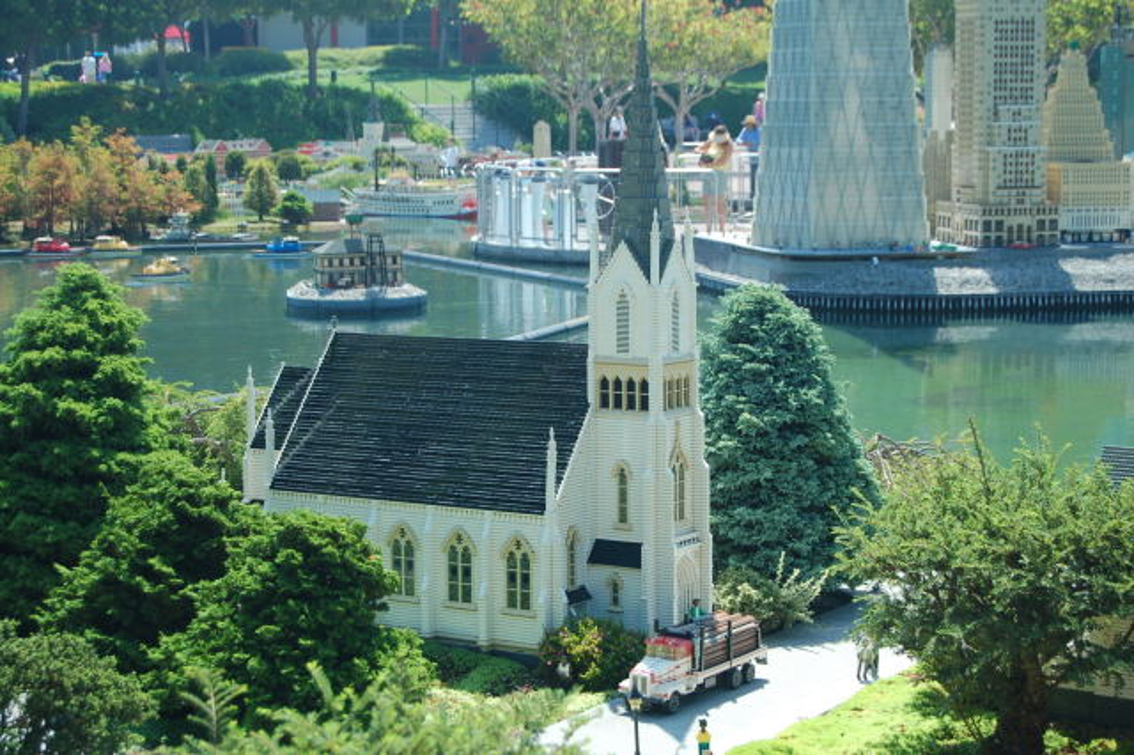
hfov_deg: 28.1
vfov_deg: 18.9
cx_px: 567
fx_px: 2267
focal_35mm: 72
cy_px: 378
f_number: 5.6
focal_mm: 48
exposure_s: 1/125
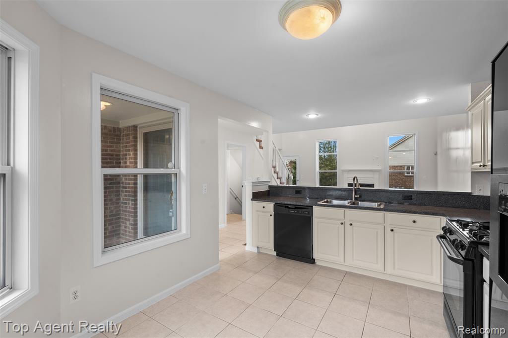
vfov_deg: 73.7
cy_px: 169
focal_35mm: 16
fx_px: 226
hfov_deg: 96.8
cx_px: 254
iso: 250
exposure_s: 1/4
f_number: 9
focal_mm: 16
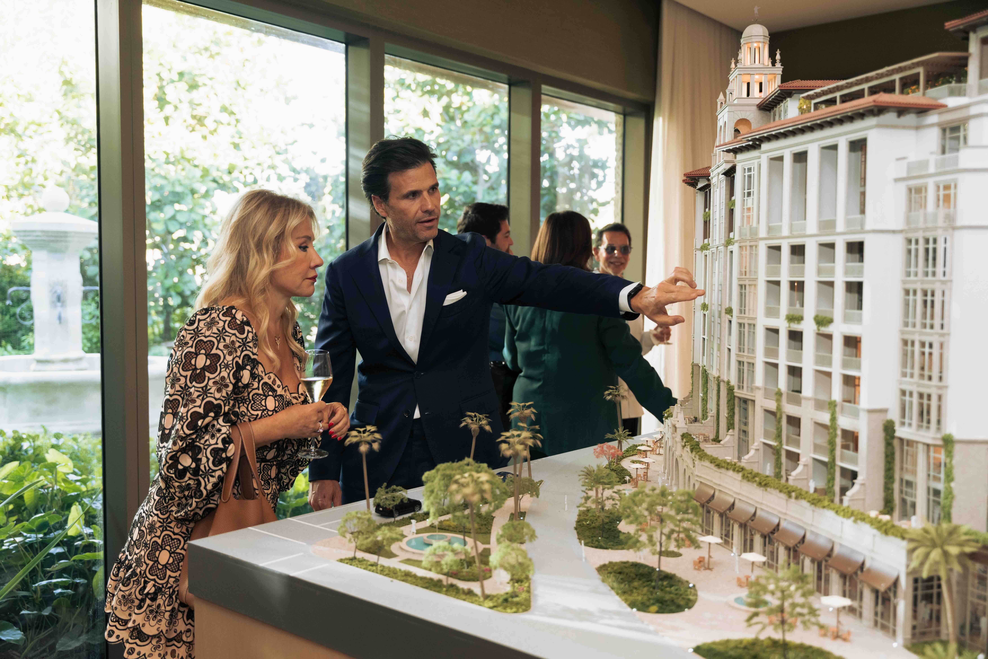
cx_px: 494
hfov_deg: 55.2
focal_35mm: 34
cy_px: 330
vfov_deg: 38.5
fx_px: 944
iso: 1250
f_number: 2.8
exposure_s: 1/250
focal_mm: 34.4
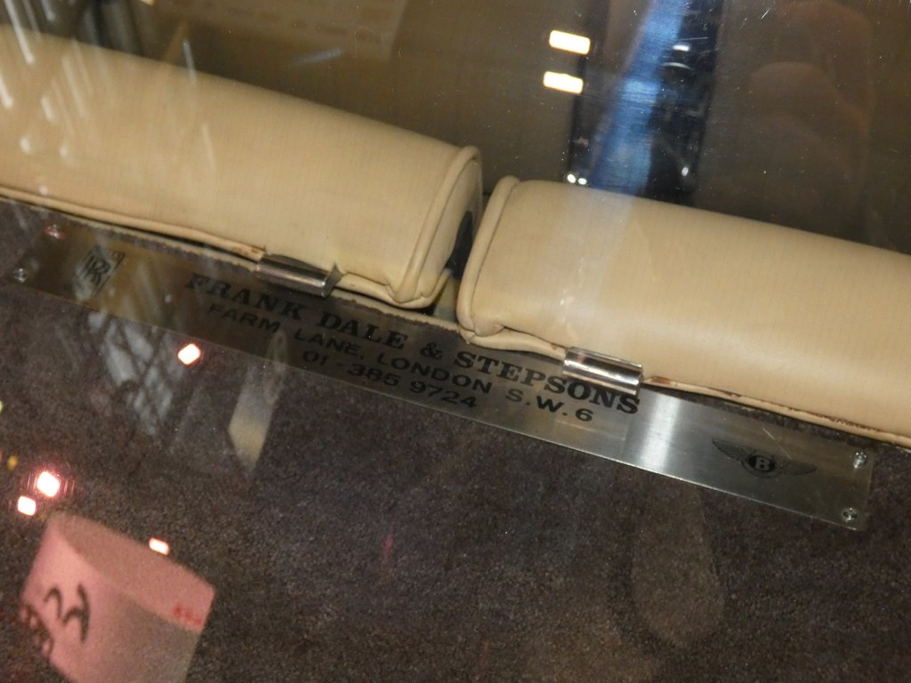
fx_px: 1316
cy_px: 342
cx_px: 456
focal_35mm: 50
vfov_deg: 29.1
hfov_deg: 38.2
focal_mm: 9
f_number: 4
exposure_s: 1/60
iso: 800
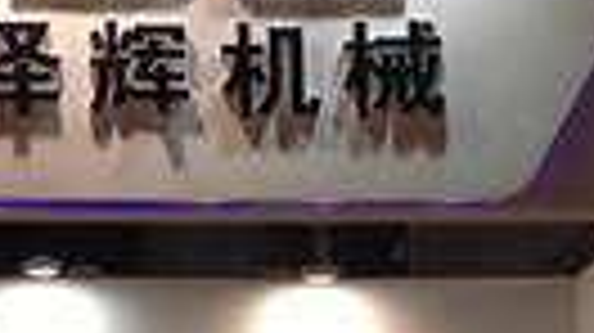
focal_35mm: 144
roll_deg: -0.4
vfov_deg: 8.2
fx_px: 2266
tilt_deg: +6.9
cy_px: 556
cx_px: 166
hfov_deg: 14.9
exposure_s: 1/120
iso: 80
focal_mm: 4.28
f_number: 2.4
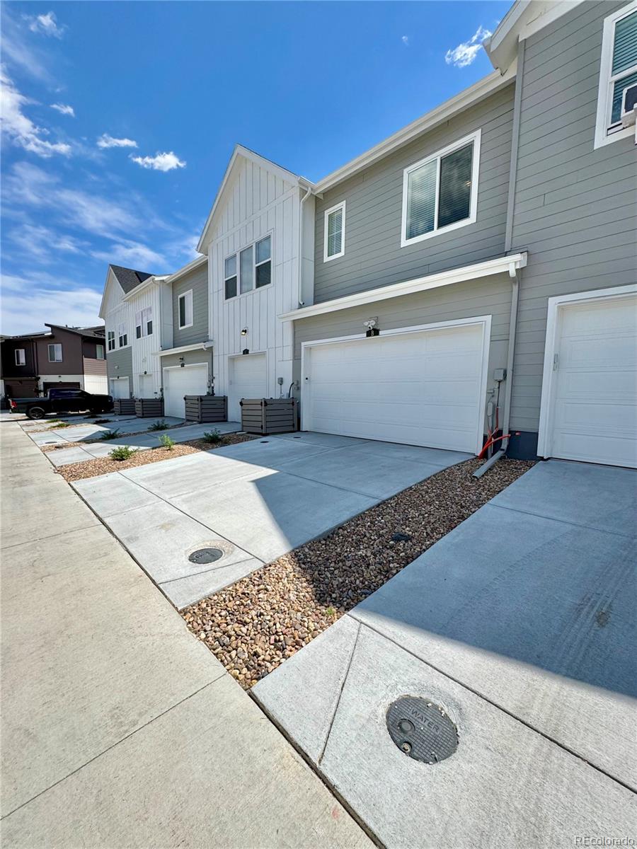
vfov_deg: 102.1
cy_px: 424
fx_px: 344
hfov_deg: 85.7
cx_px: 318
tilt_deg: -5.1
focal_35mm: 14
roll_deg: +1.4
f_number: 2.2
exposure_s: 1/2208
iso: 50
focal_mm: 2.22
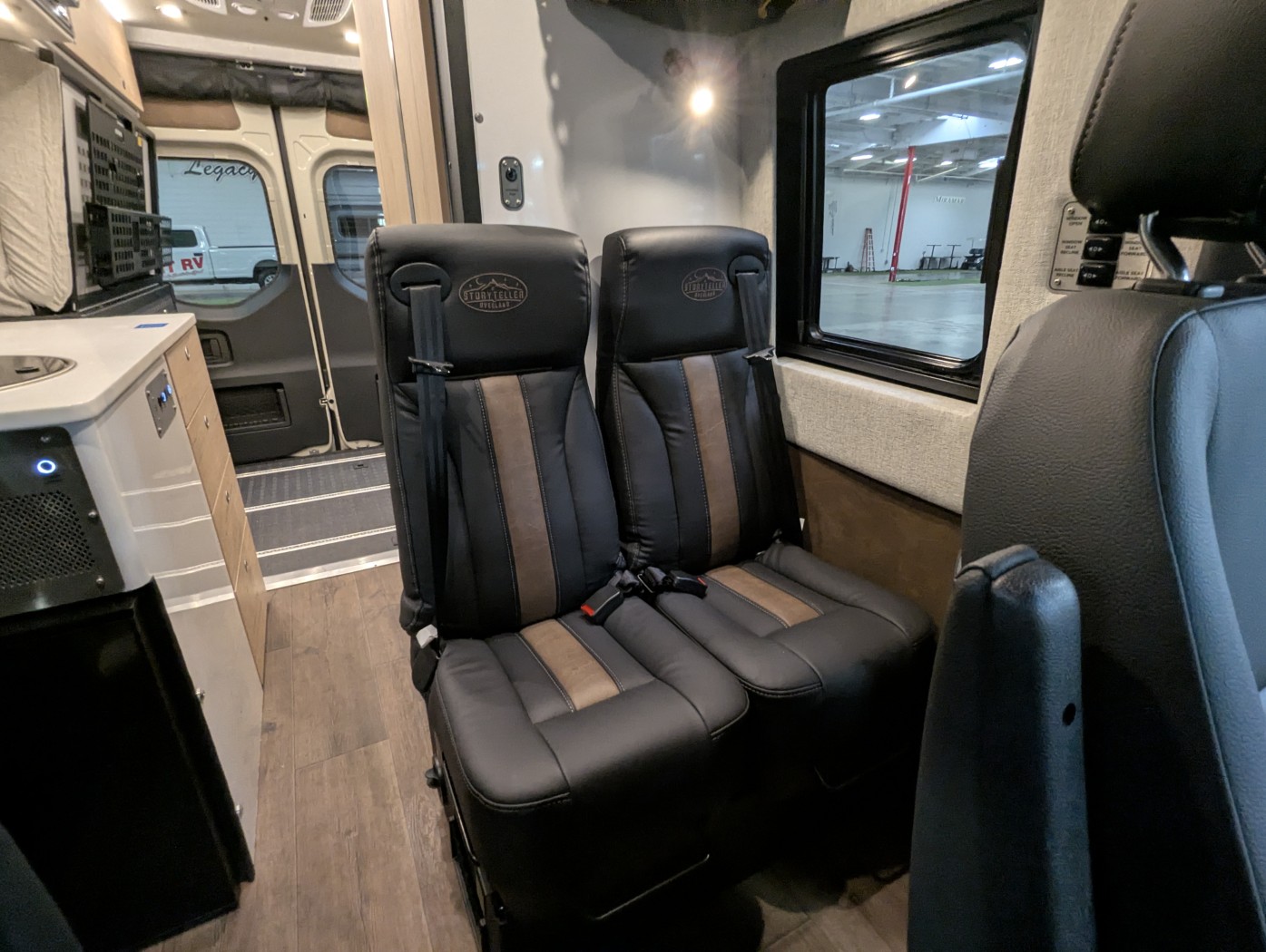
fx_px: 586
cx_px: 633
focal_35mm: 16
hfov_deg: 94.4
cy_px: 476
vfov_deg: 78.2
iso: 238
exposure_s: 1/25.4
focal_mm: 2.35
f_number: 2.2
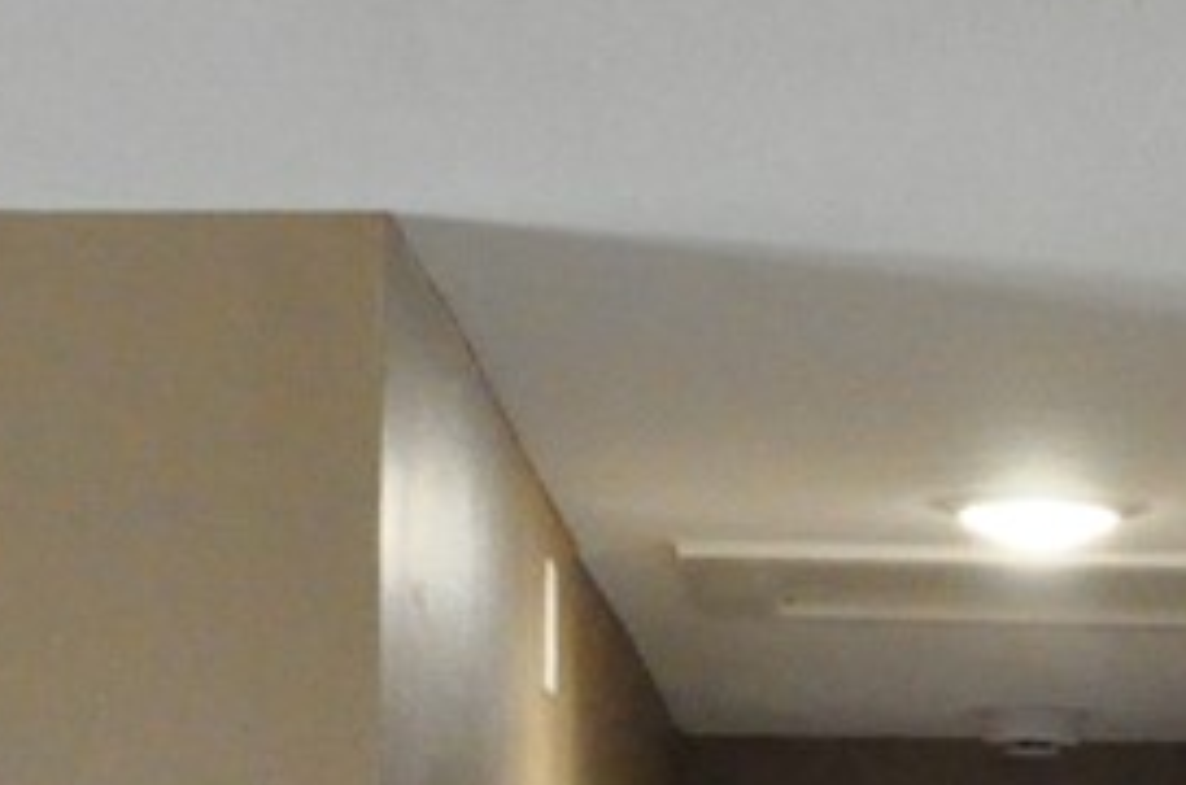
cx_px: 1129
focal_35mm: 197
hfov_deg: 10.4
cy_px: 1856
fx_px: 6479
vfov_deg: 6.6
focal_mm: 21
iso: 3200
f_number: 8
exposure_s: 1/60
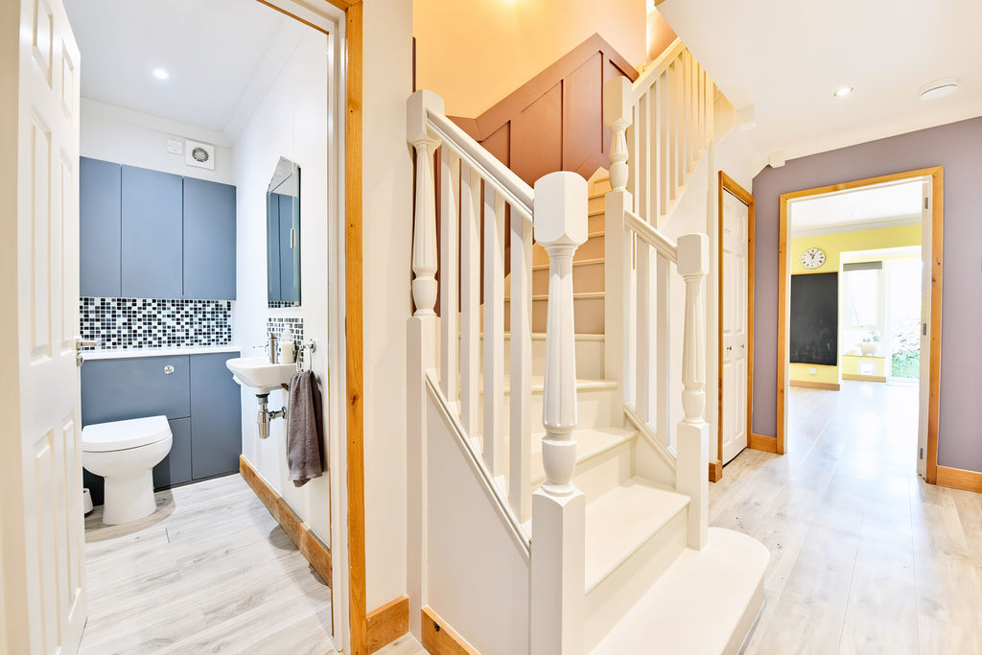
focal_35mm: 14
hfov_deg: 104.2
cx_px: 491
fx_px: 382
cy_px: 328
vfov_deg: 81.2
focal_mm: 14
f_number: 8
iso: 250
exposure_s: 1/15
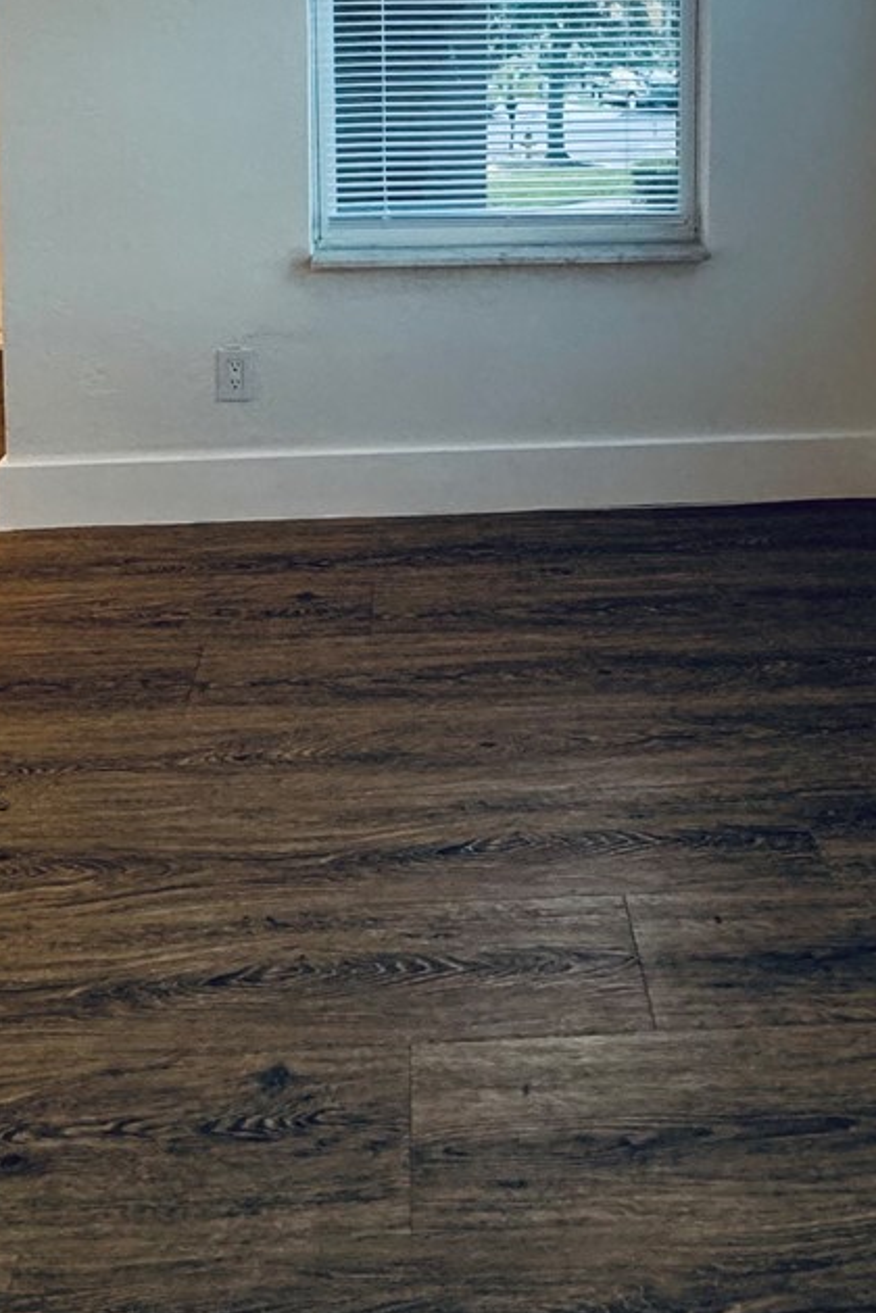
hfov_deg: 35.9
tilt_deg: -5.7
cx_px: 478
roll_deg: +0.5
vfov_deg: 46.2
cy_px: 102
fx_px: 1350
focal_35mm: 37
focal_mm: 2.22
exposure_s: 1/120
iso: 320
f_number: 2.2
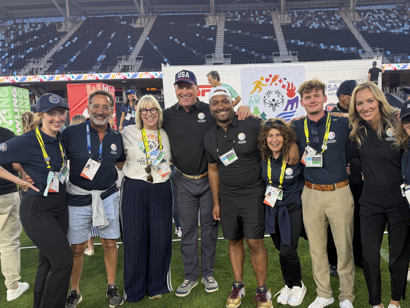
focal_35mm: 30
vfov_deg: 46.8
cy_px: 164
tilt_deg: -6.5
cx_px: 256
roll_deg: +1.9
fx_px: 355
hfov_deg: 59.2
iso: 64
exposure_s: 1/156
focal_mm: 6.76
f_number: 1.78
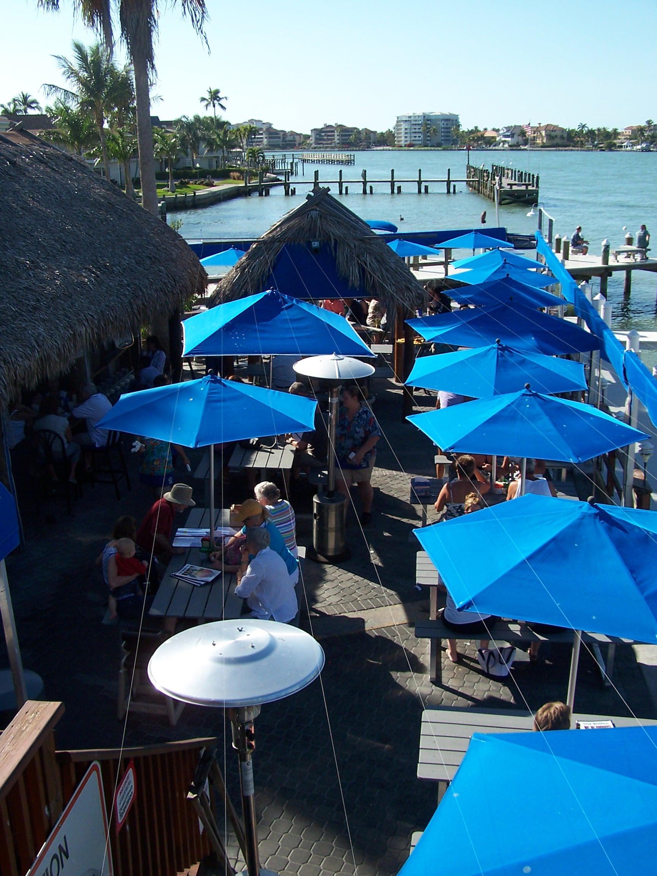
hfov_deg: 37.7
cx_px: 328
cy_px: 438
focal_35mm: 38
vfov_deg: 49.0
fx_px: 962
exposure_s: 1/750
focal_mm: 6.3
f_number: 4
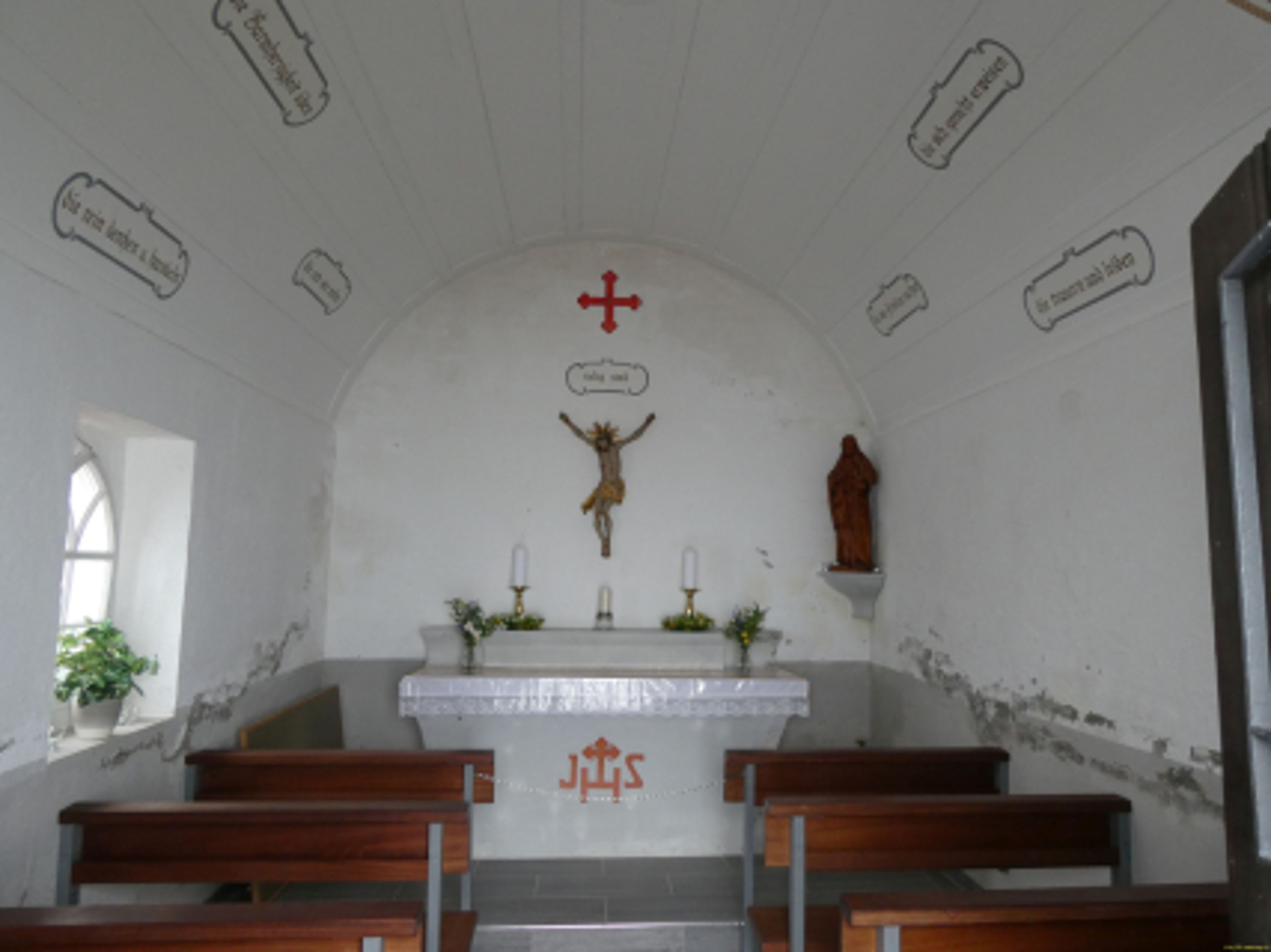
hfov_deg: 71.6
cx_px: 636
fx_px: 881
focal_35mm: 24
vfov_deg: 56.8
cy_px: 476
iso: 200
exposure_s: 1/60
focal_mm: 4.3
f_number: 3.3
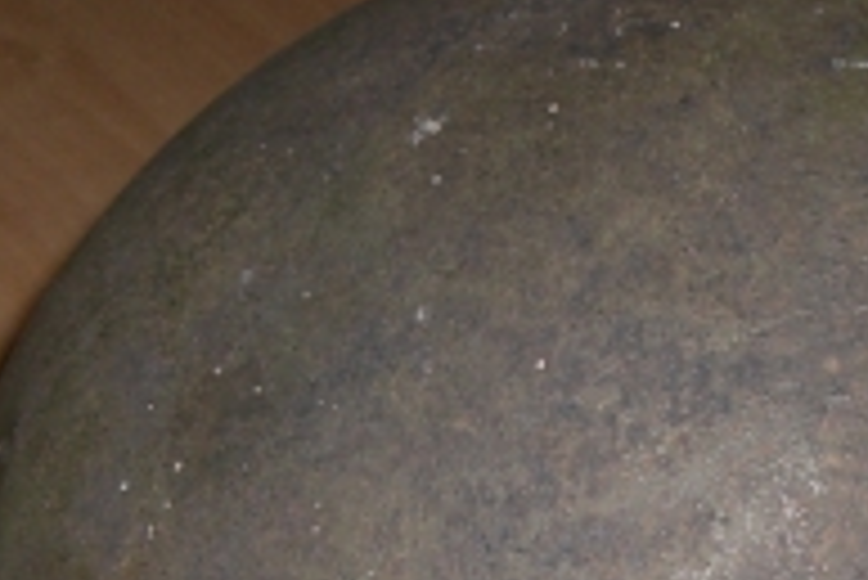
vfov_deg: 10.2
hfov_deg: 15.5
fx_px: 3161
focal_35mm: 131
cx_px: 760
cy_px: 823
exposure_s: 1/60
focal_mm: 6.2
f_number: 2.7
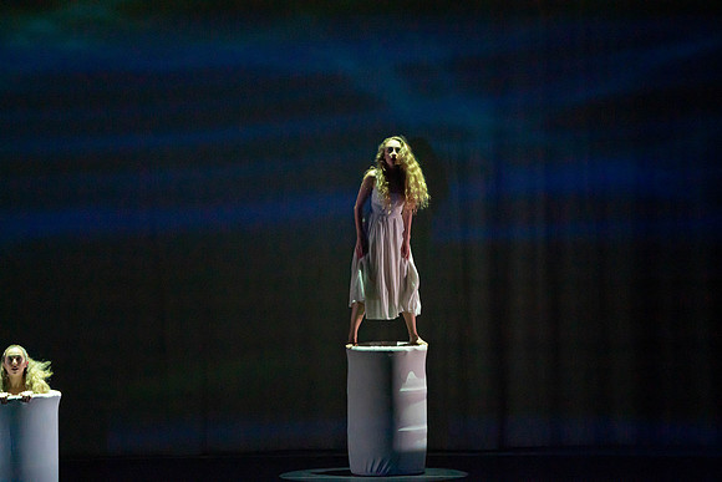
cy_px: 241
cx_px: 361
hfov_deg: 7.6
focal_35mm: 271
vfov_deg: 5.1
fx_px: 5436
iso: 6400
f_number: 5.6
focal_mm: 271
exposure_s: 1/320
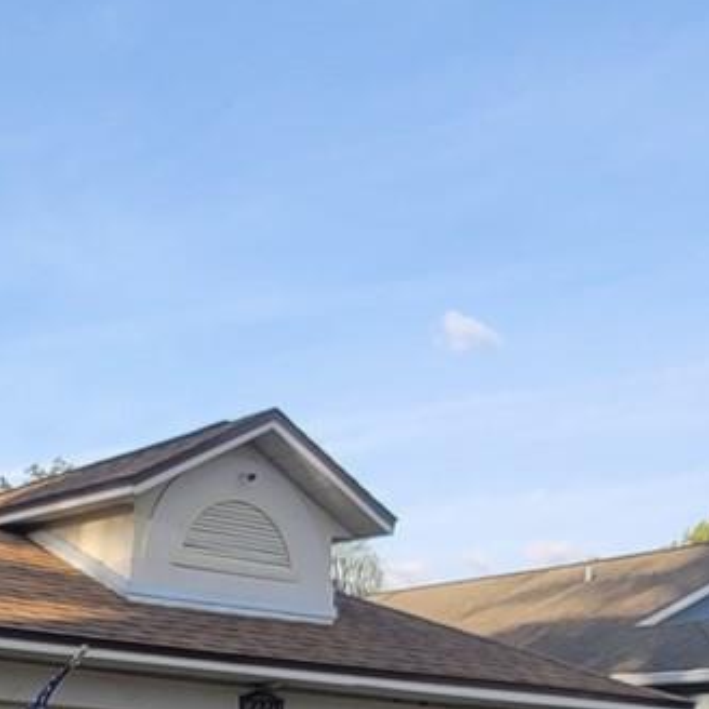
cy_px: 800
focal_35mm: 56
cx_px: -246
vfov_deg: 27.6
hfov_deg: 25.6
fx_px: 1298
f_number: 2.2
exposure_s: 1/686
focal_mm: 2.2
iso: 64
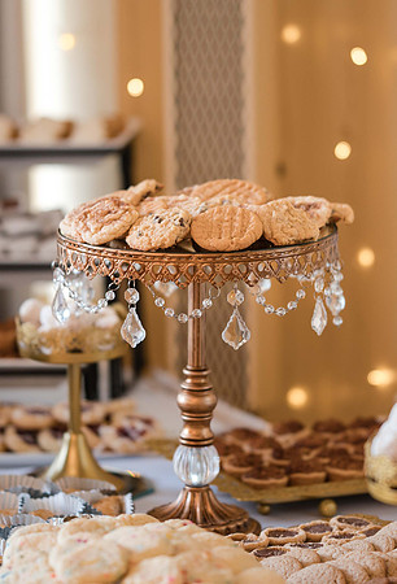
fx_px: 2820
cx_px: 222
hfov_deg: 8.1
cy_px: 231
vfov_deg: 11.8
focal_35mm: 173
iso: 320
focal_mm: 85
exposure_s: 1/160
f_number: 1.8
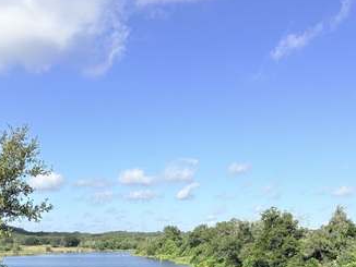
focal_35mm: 51
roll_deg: +2.5
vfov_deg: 27.2
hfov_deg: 37.4
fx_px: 525
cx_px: 147
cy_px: 256
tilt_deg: -2.7
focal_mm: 5.96
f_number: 1.6
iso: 50
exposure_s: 1/3125
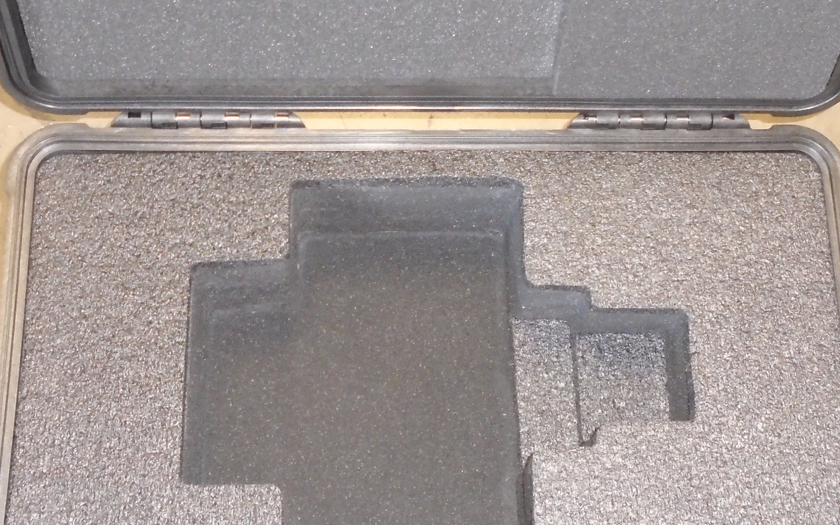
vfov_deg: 21.5
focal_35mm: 60
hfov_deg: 33.9
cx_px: 482
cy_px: 175
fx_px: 1373
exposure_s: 1/40
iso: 400
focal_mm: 5.5
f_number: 3.5
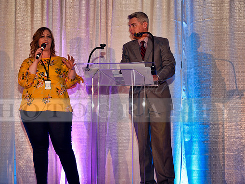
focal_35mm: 57
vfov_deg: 25.7
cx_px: 107
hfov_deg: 33.7
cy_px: 91
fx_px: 404
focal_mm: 52
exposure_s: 1/60
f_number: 5
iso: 200
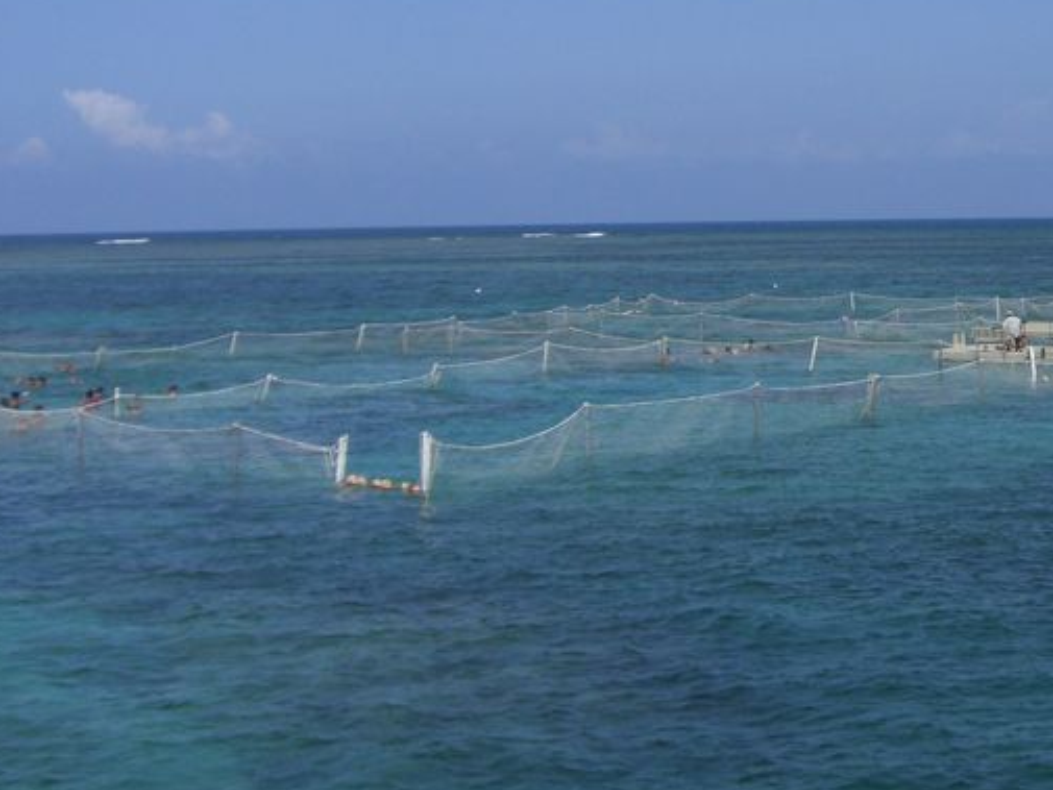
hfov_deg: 24.2
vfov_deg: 19.1
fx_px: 2343
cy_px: 271
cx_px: 1053
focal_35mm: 77
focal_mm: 6.2
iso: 64
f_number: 8
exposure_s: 1/200
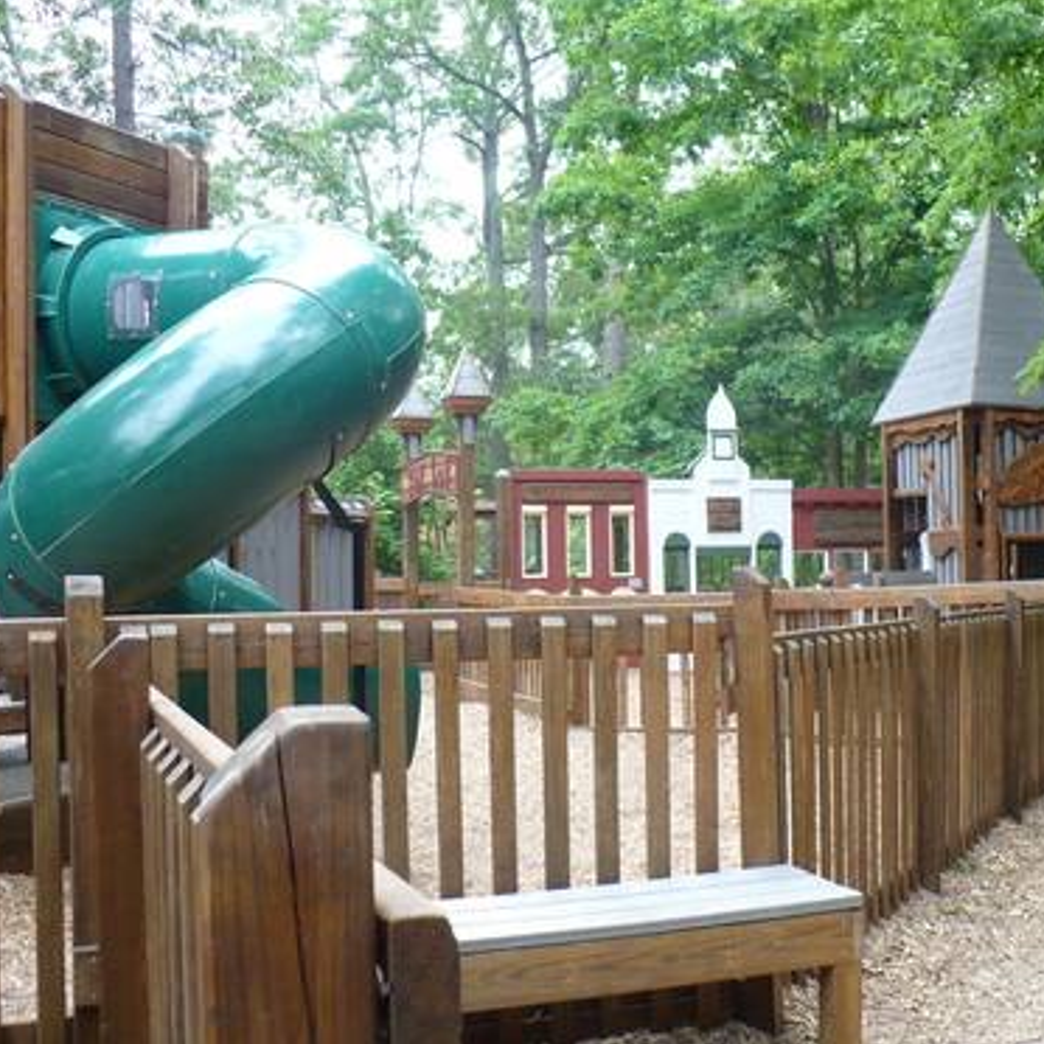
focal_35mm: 44
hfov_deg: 38.1
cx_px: 640
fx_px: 1501
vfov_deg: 38.3
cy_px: 521
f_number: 2.8
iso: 100
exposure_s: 1/50
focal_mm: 6.1
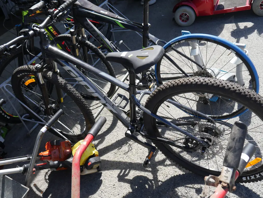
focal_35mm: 32
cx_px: 132
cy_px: 99
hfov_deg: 56.8
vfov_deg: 44.2
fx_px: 243
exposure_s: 1/400
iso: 200
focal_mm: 16
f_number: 5
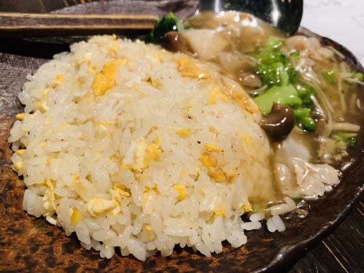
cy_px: 136
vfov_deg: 53.1
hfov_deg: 67.3
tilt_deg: -48.7
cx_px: 182
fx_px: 273
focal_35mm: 26
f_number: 1.8
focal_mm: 4.25
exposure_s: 1/50
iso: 320
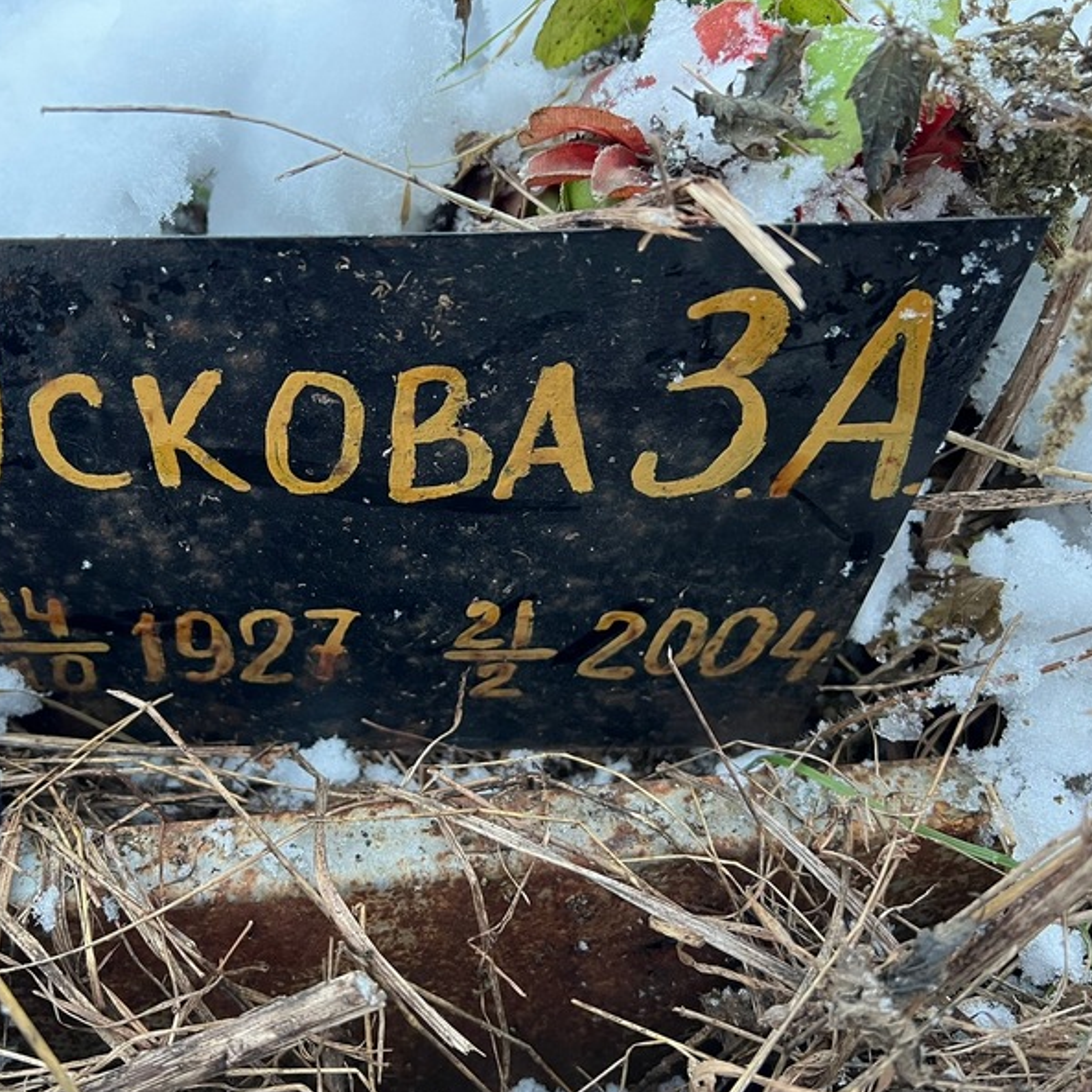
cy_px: 549
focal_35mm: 31
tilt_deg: -53.2
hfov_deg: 51.9
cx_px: 396
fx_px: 1106
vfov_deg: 52.5
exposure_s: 1/60
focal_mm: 5.7
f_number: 1.5
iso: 320
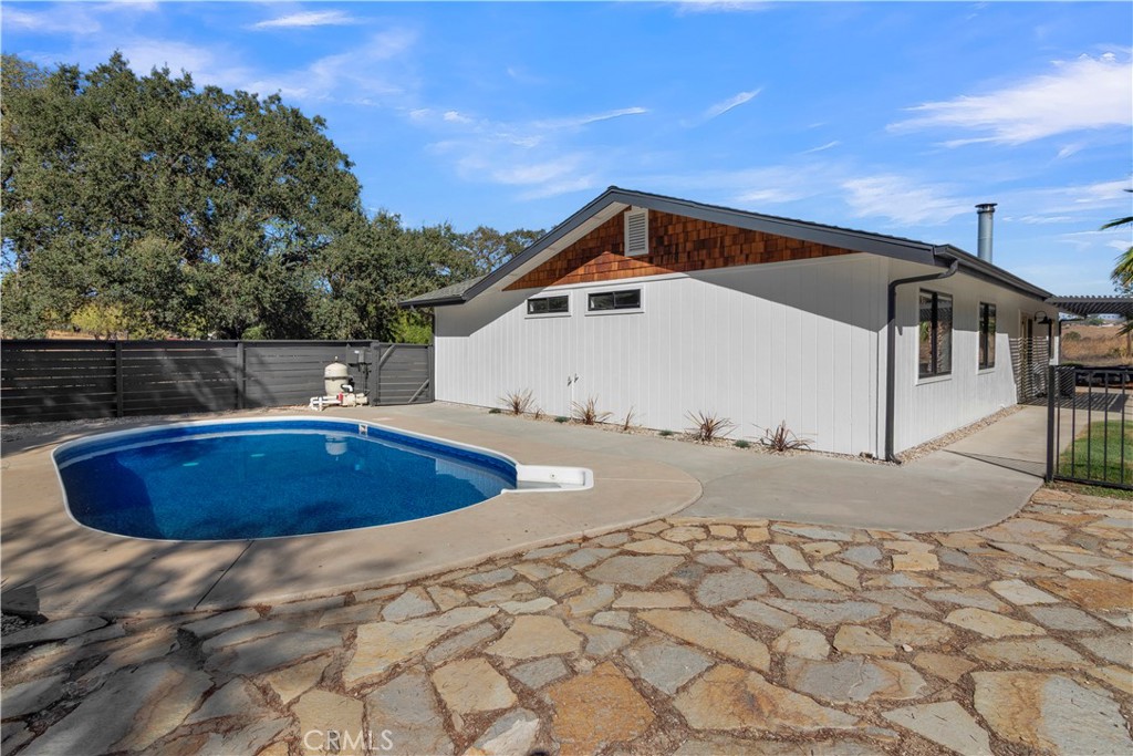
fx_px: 535
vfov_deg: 70.5
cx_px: 566
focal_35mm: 17
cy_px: 378
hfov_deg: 93.3
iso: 200
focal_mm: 17
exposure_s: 1/250
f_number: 8
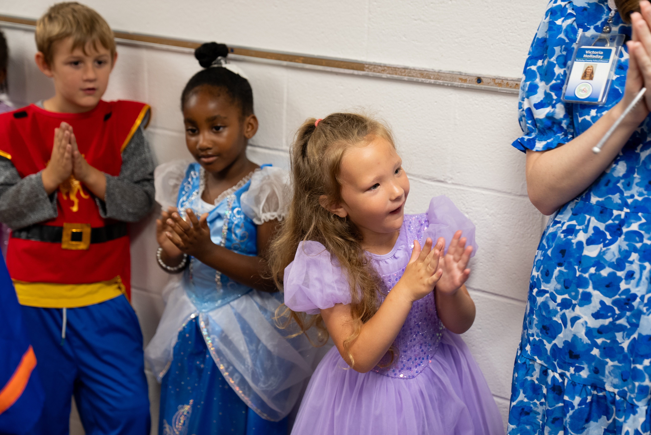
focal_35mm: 61
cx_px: 326
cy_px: 218
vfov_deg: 22.3
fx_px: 1104
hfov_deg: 32.9
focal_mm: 61
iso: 640
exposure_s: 1/125
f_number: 2.8
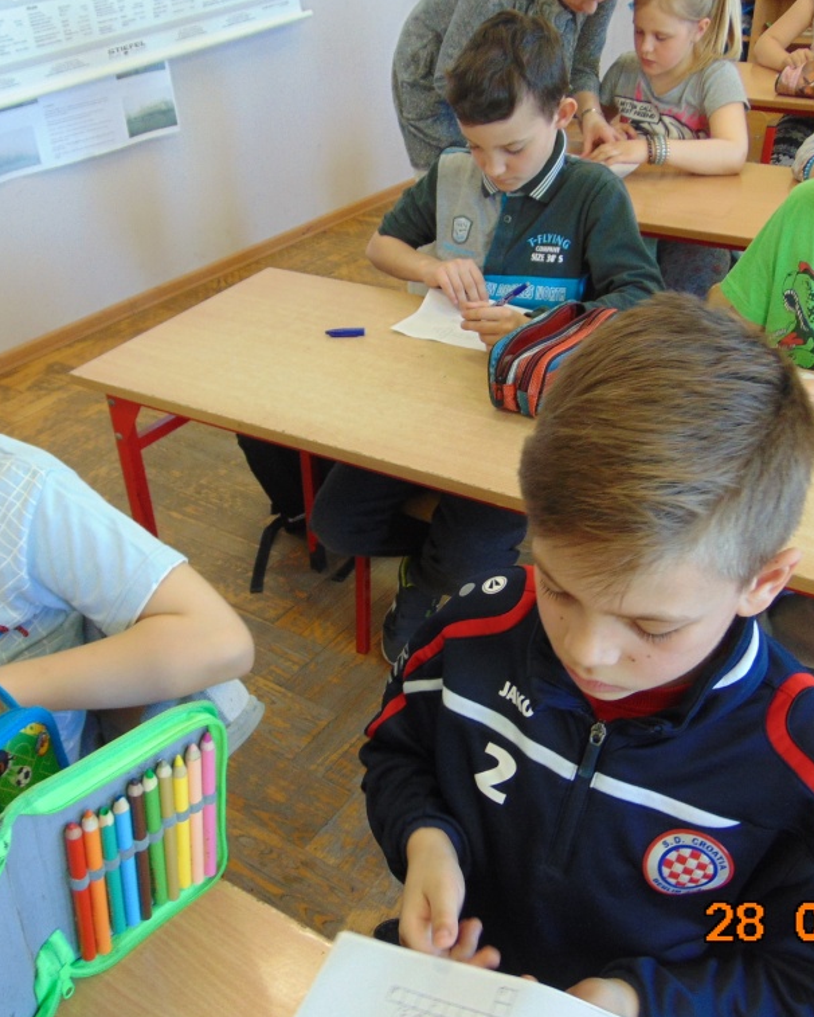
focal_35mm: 33
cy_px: 515
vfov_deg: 54.2
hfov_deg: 44.6
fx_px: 993
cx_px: 398
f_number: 3
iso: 100
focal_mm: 4.5
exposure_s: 1/30
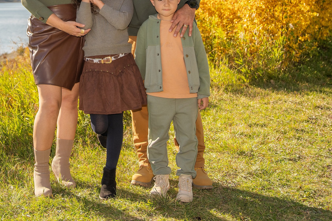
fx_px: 609
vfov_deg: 20.0
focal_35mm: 66
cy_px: 5
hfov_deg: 30.3
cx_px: 109
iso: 320
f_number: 2.8
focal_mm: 29
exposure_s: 1/4000
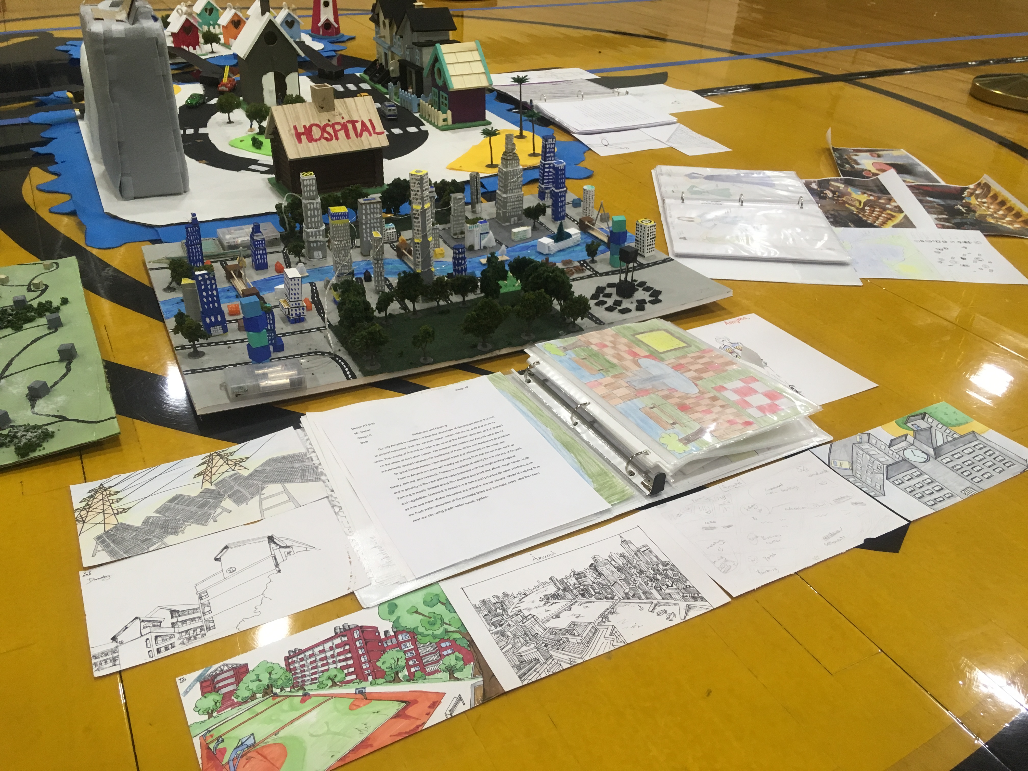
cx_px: 514
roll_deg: -1.7
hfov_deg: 61.7
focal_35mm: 29
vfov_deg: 48.2
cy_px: 386
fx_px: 861
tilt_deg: -30.3
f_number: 2.2
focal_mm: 4.15
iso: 40
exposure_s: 1/30
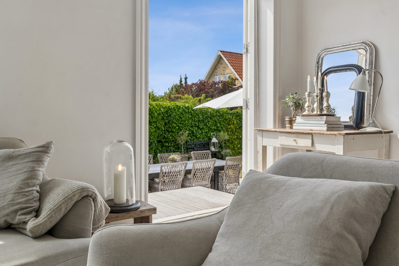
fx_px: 332
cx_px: 200
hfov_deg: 61.9
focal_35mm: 30
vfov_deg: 43.6
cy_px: 133
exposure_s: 1/80
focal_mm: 20
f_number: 8
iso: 200
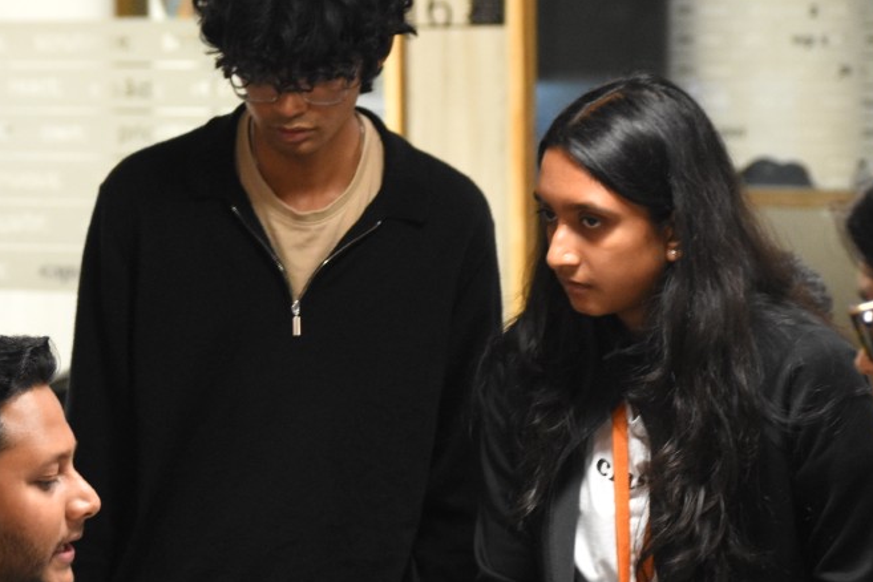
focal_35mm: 163
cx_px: 165
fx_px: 3952
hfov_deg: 12.5
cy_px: 417
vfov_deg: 8.4
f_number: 4
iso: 2500
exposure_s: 1/125
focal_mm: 62
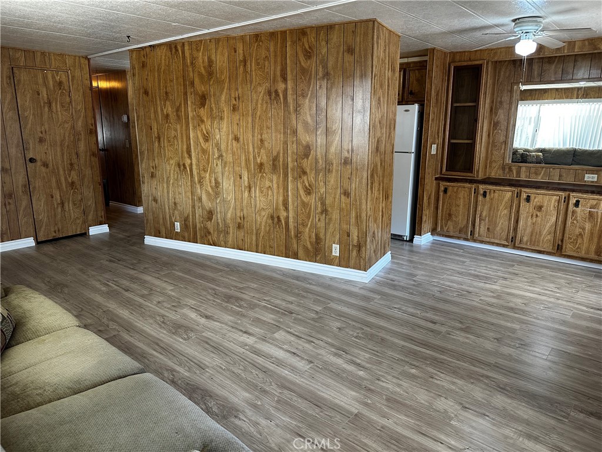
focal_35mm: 24
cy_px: 226
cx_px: 301
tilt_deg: -12.6
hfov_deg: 71.6
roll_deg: -0.3
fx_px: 417
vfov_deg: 56.8
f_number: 1.78
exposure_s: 1/60
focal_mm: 6.86
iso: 200
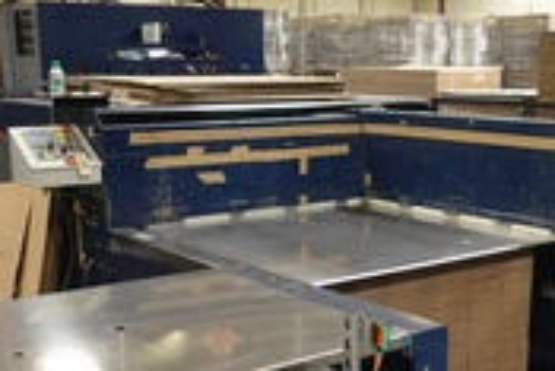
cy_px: 268
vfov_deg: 24.5
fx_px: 849
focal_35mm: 55
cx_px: 327
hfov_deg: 36.1
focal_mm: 8.8
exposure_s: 1/250
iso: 2000
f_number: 1.8
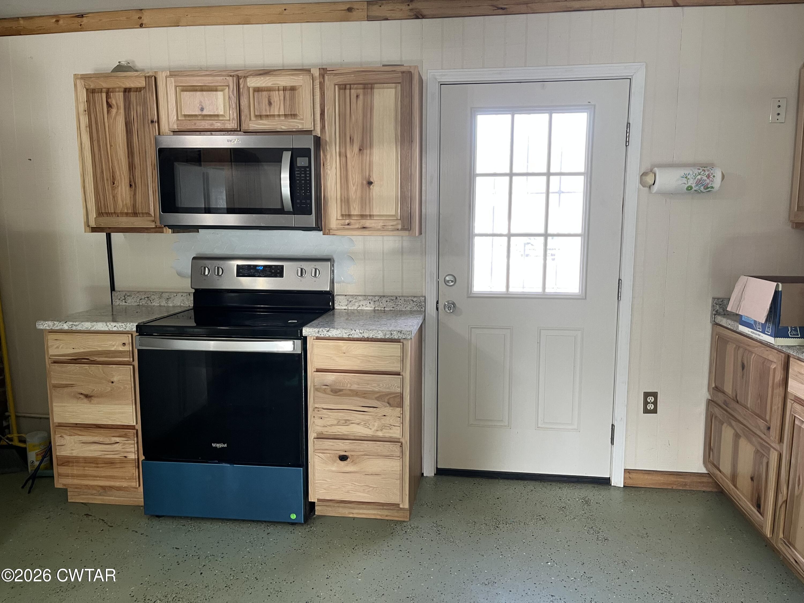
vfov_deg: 53.1
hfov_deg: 67.3
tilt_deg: -7.0
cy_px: 302
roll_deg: -0.4
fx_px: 604
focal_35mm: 26
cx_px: 402
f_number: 1.6
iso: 125
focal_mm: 5.1
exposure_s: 1/60
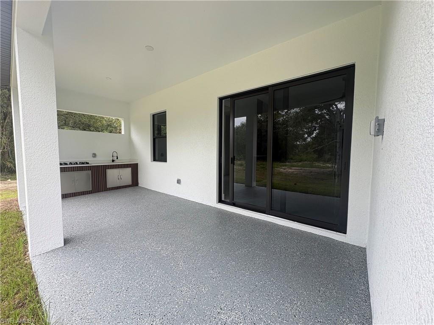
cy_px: 162
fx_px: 176
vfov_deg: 85.7
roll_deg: +0.1
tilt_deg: -3.9
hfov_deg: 102.1
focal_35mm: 14
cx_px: 217
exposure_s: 1/260
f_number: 2.2
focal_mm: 2.22
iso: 40
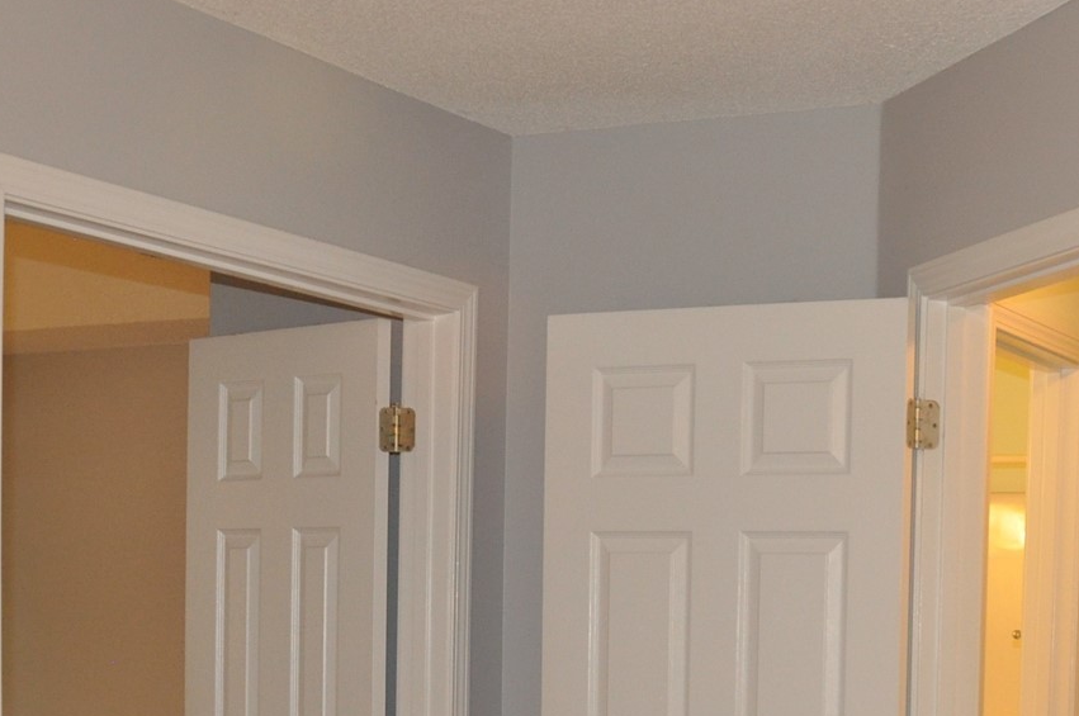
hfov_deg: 28.5
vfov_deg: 18.6
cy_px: 866
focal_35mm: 69
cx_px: 895
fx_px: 2065
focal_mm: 18
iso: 800
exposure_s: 1/60
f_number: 3.5
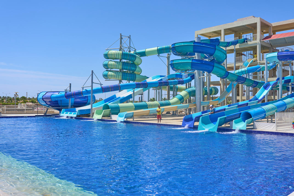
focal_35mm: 35
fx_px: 286
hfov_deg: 54.4
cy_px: 98
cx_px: 147
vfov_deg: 37.8
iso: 100
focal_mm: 35
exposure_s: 1/1000
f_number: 5
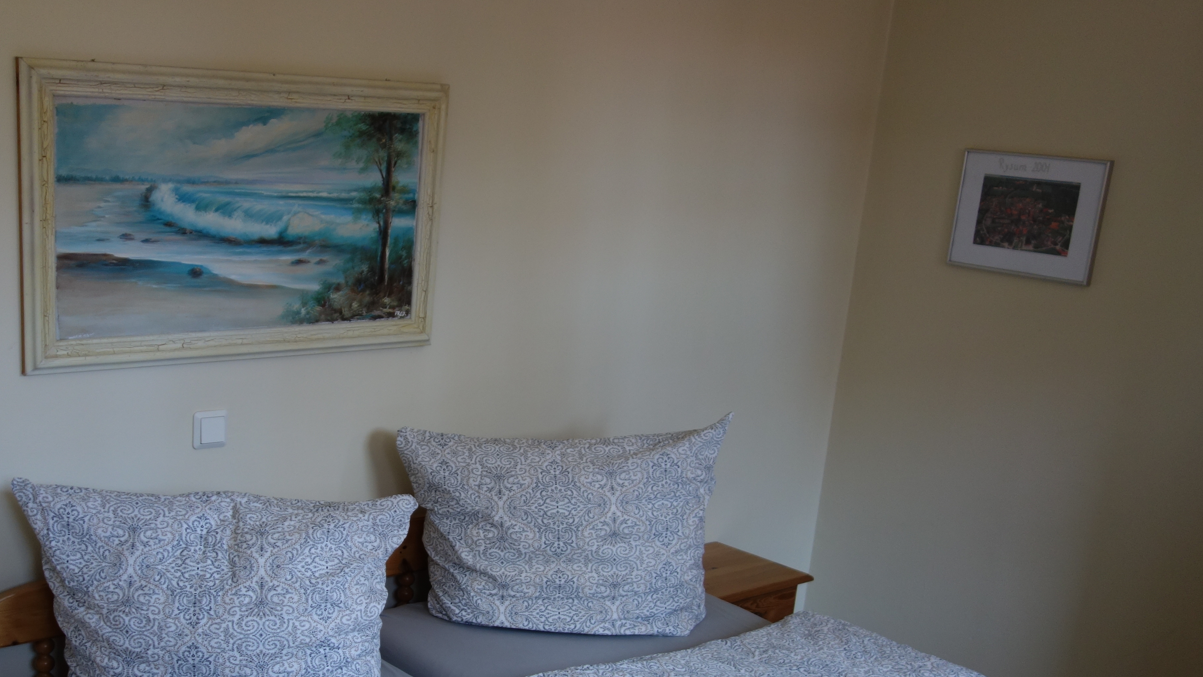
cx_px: 443
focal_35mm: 44
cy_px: 510
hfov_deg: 46.0
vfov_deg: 26.7
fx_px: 1404
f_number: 1.8
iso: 125
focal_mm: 10.4
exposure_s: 1/50
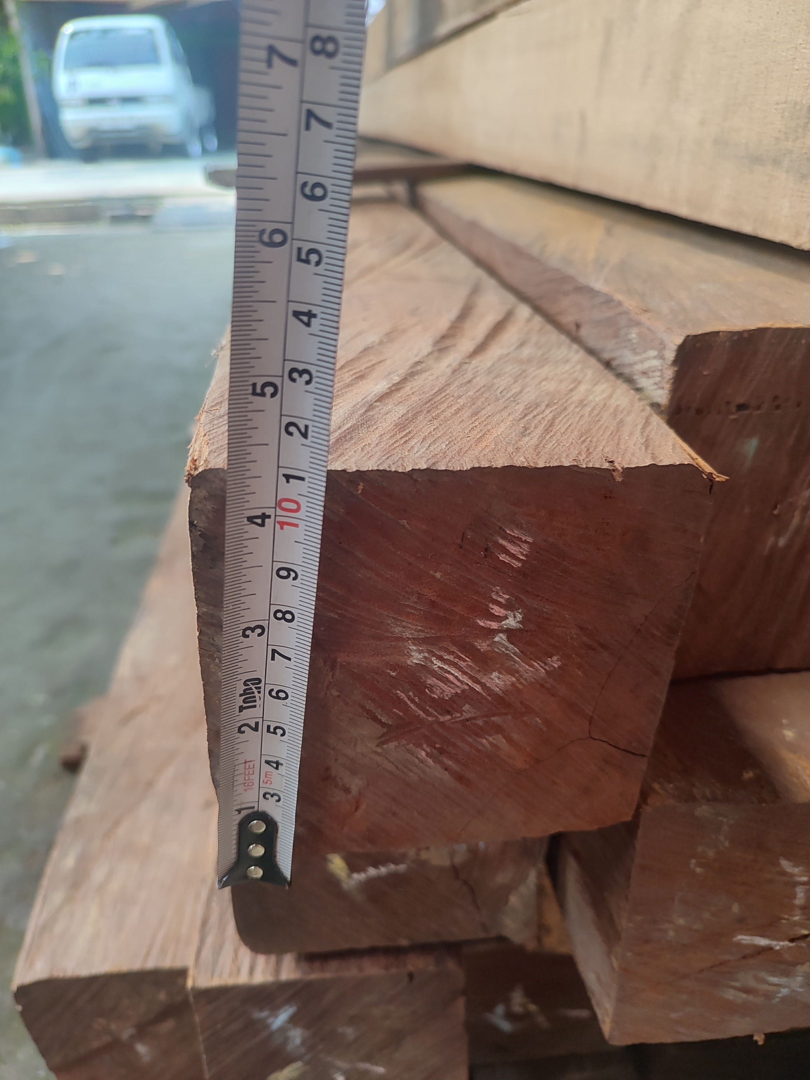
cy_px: 540
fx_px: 780
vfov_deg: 69.4
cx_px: 405
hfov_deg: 54.9
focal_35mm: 25
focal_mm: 5.95
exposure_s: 1/50
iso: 67
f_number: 1.89
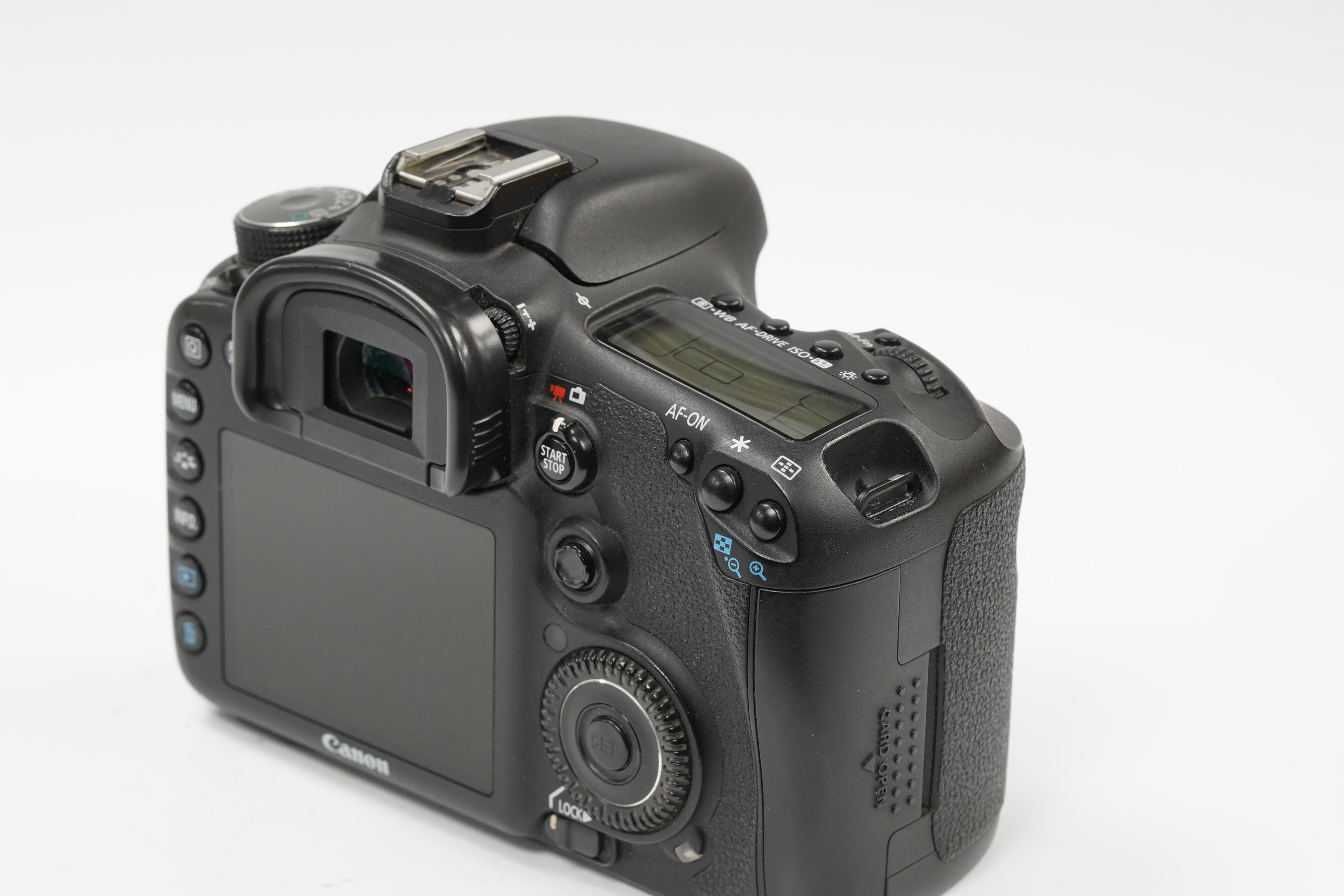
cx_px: 613
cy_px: 469
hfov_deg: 20.4
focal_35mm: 100
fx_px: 3733
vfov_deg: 13.7
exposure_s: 1/10
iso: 1000
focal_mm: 90
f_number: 11
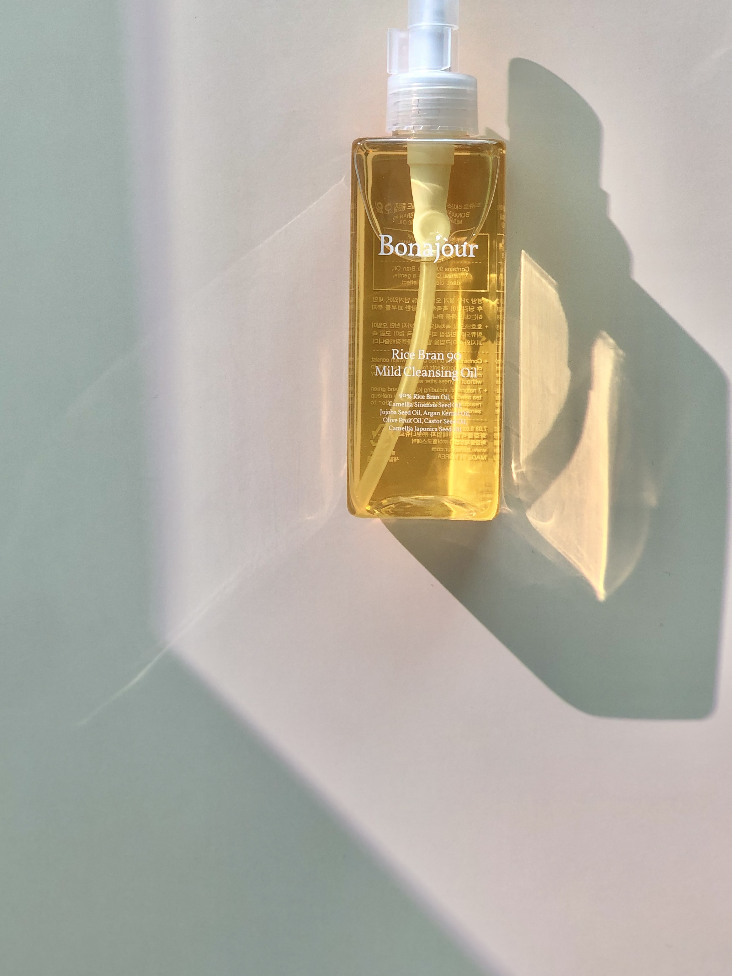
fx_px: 1833
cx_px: 371
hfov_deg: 22.6
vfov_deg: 29.7
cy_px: 378
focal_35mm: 65
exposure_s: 1/120
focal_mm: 6
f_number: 2.4
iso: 16
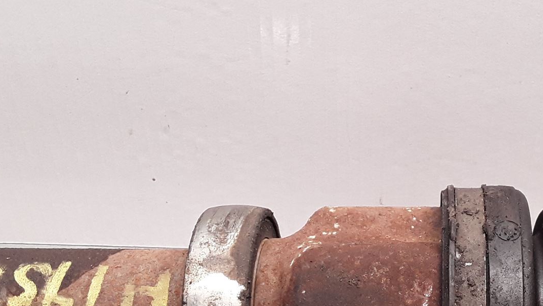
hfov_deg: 34.5
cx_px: 421
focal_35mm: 59
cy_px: 285
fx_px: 850
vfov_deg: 19.9
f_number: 1.9
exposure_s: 1/50
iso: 64
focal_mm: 2.91
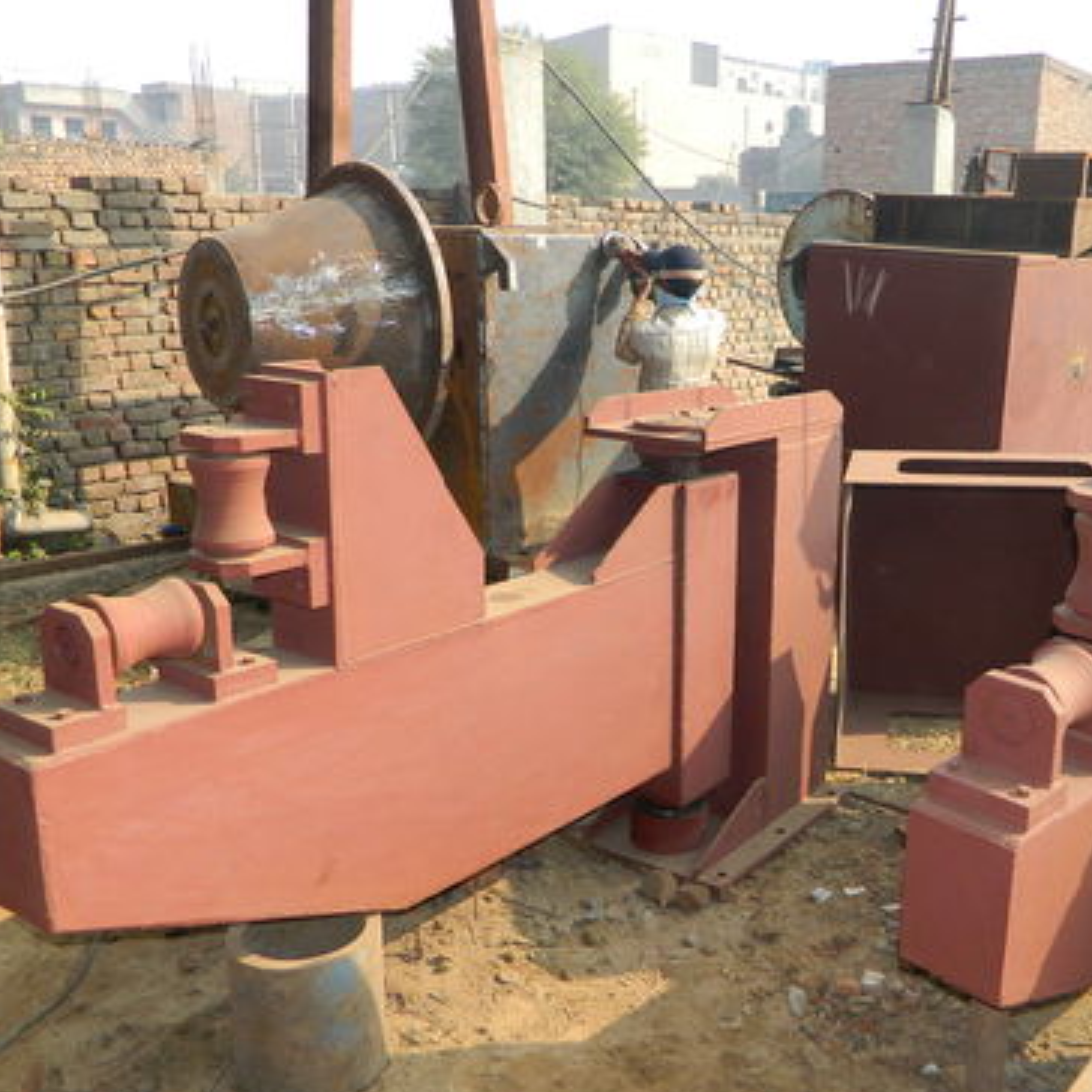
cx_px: 699
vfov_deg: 48.5
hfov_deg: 47.9
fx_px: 1213
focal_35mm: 34
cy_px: 548
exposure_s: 1/400
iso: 110
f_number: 3.2
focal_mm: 5.1
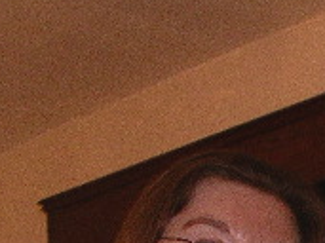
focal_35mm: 173
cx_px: 456
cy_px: 528
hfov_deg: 11.1
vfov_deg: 8.1
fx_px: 1623
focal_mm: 7.8
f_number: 2.8
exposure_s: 1/40
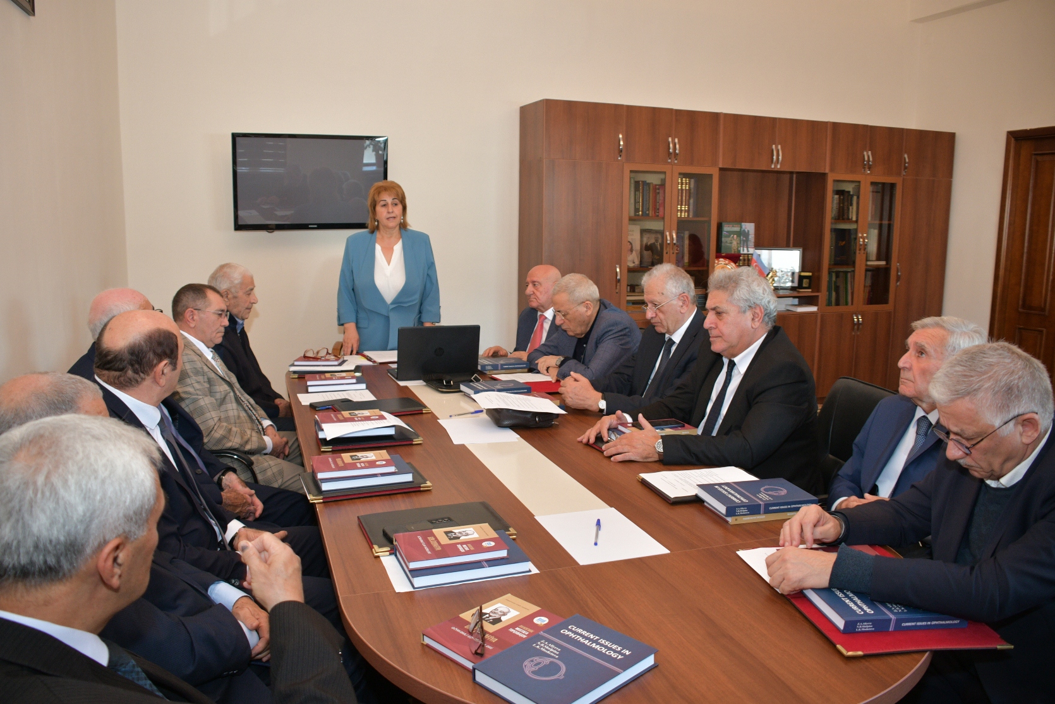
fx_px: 791
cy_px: 352
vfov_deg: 47.9
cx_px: 528
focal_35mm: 27
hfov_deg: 67.4
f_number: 3.5
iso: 800
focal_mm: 18
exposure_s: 1/80
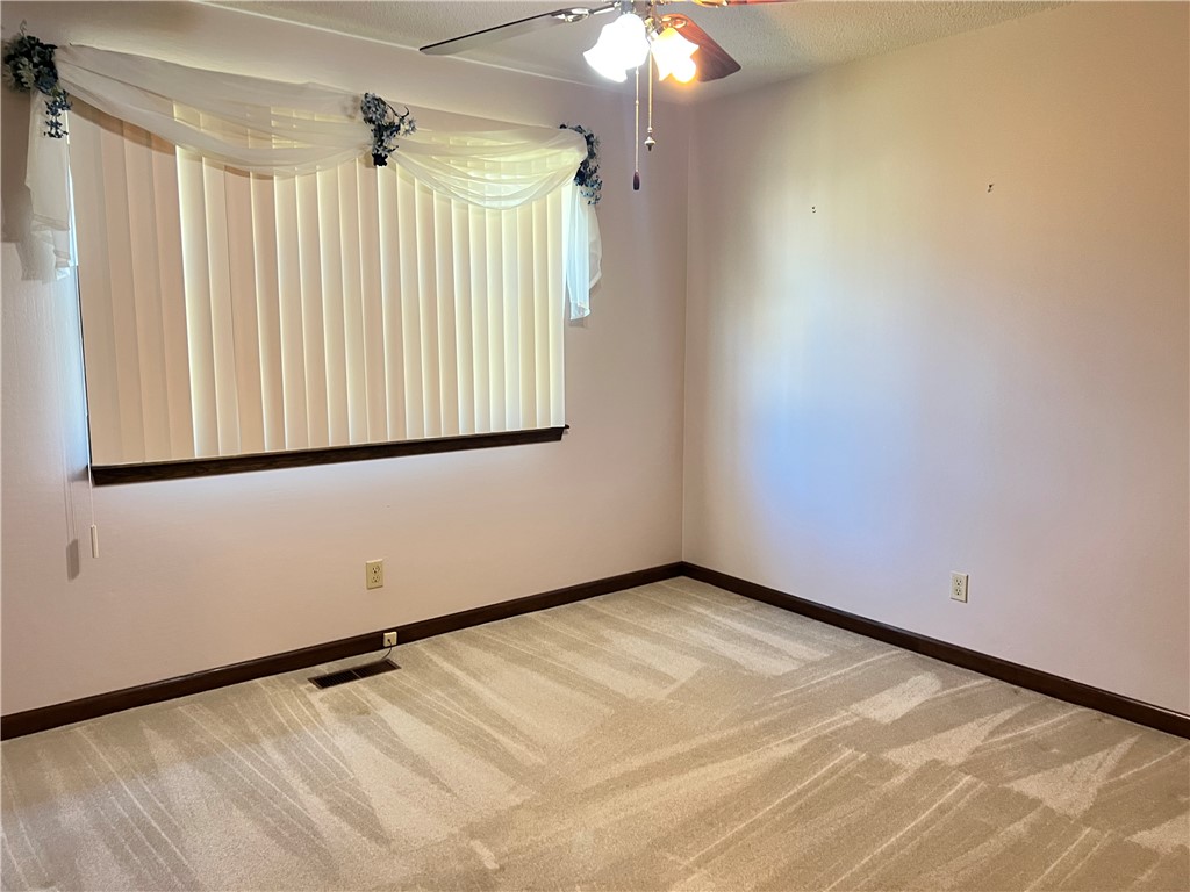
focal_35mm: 26
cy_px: 446
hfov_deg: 67.3
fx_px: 894
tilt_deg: -7.4
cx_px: 595
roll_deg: -0.3
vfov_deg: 53.1
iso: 320
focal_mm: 5.7
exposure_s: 1/60
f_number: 1.5
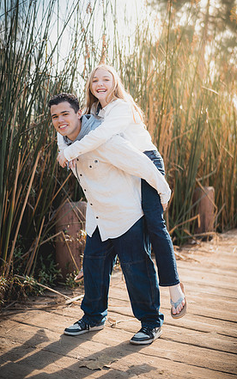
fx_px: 537
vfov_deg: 38.9
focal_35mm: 52
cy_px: 193
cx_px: 118
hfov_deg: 24.9
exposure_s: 1/4000
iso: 250
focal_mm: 50
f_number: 1.4
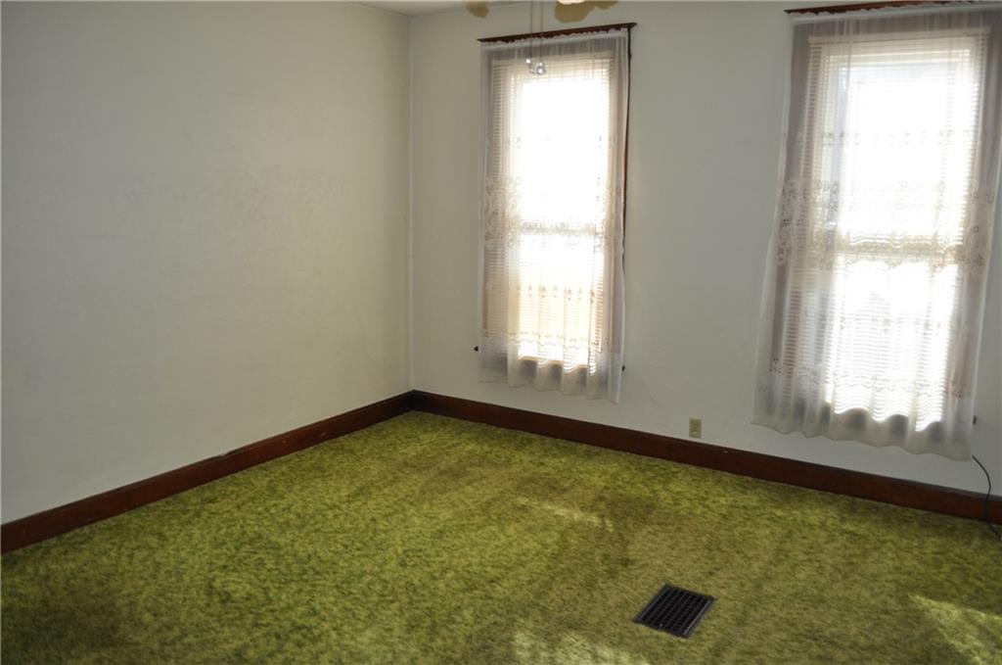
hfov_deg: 67.5
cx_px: 501
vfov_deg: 47.8
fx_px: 750
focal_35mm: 27
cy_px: 332
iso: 220
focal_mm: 18
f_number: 3.5
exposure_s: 1/200
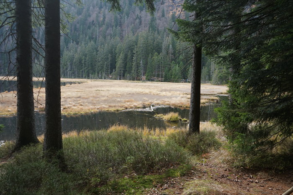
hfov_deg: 65.5
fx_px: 228
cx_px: 146
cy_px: 98
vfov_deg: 46.4
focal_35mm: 28
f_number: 4
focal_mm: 28
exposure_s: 1/160
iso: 125
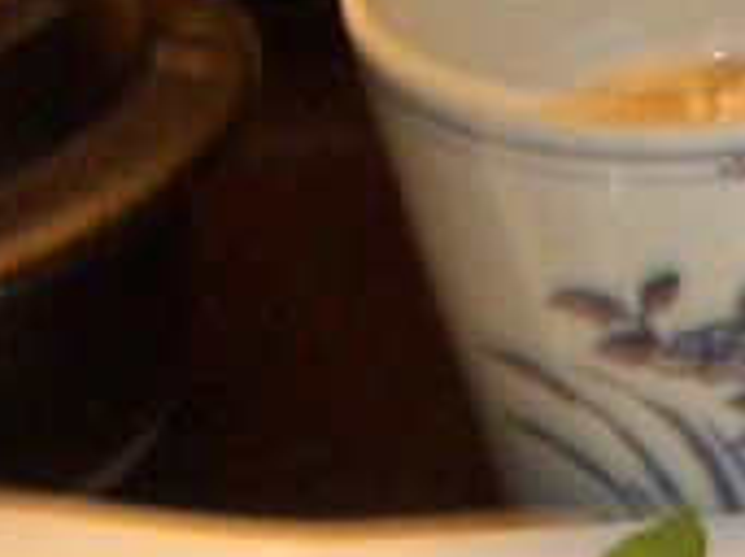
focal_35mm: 135
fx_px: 2903
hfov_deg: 13.5
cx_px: 1202
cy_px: 435
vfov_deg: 10.9
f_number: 4
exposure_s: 1/40
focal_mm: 4.8
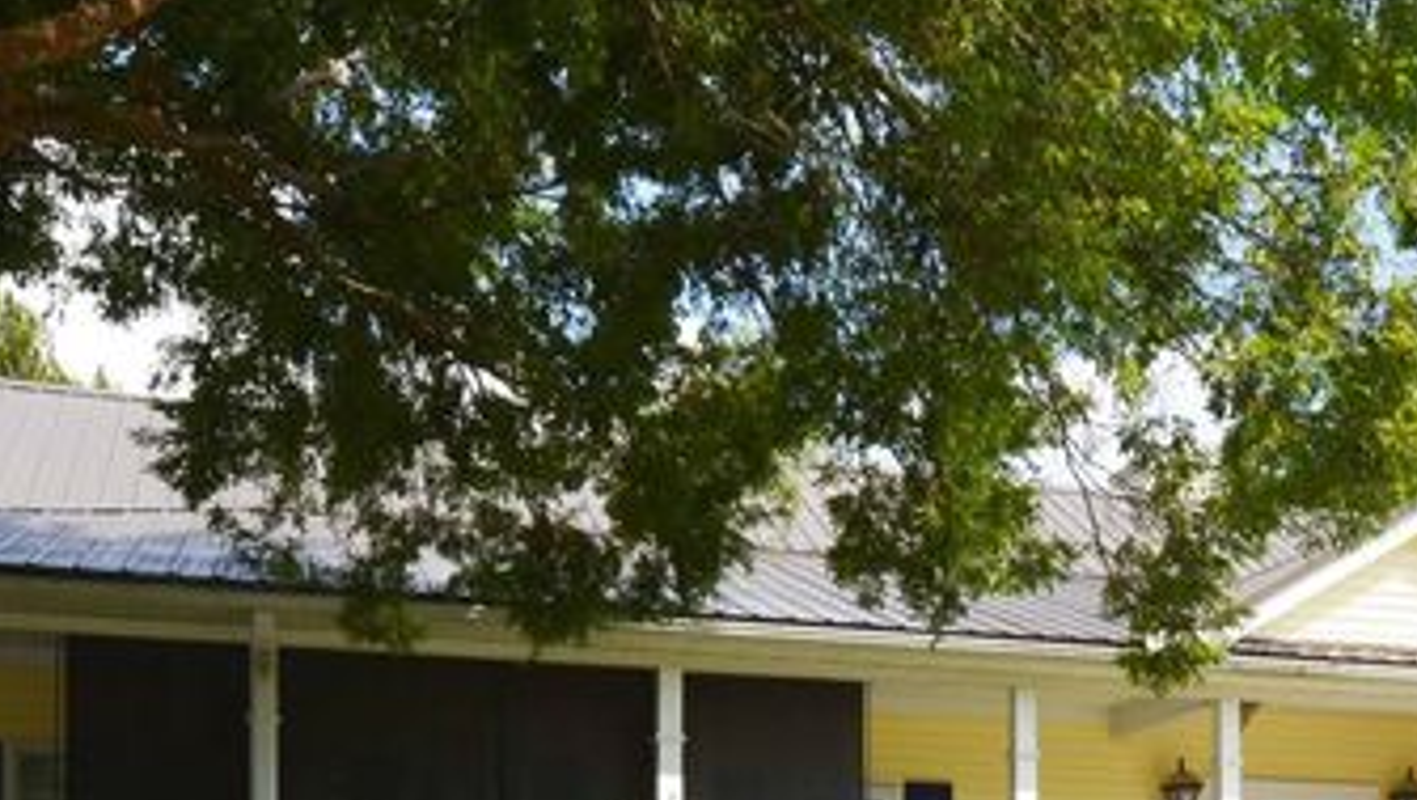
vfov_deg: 22.7
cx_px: 973
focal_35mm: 48
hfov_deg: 42.2
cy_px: 993
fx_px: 1805
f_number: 10
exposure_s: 1/200
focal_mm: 10
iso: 100
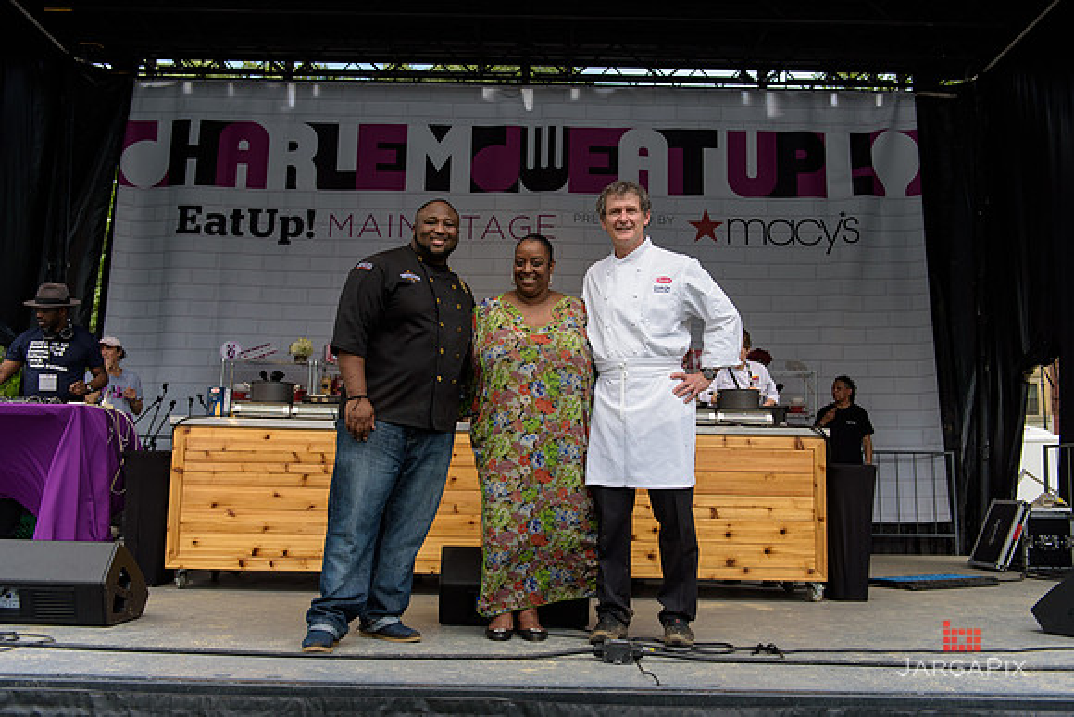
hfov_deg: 58.7
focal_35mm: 32
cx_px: 537
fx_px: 955
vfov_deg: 41.1
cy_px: 358
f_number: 3.2
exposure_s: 1/1600
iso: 200
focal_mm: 32
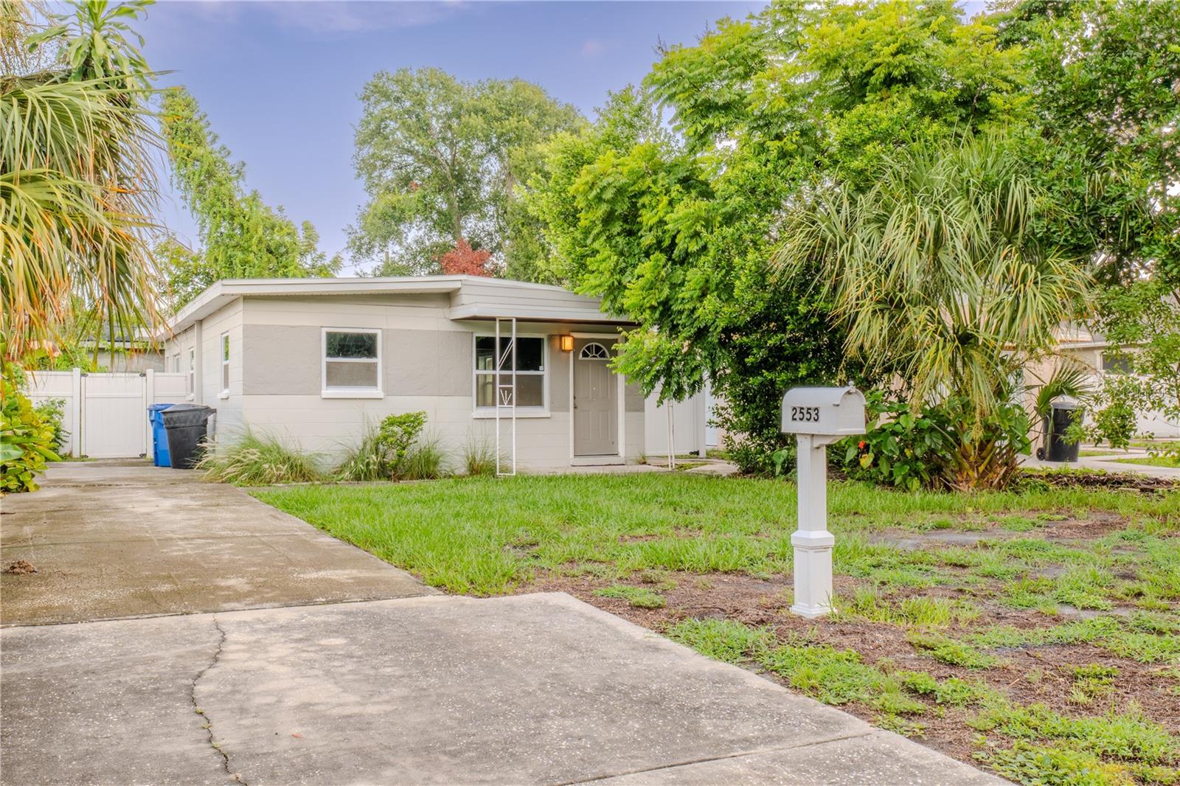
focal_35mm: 33
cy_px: 393
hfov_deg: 57.2
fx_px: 1081
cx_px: 590
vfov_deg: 40.0
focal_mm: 33
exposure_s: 1/40
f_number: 22
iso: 100
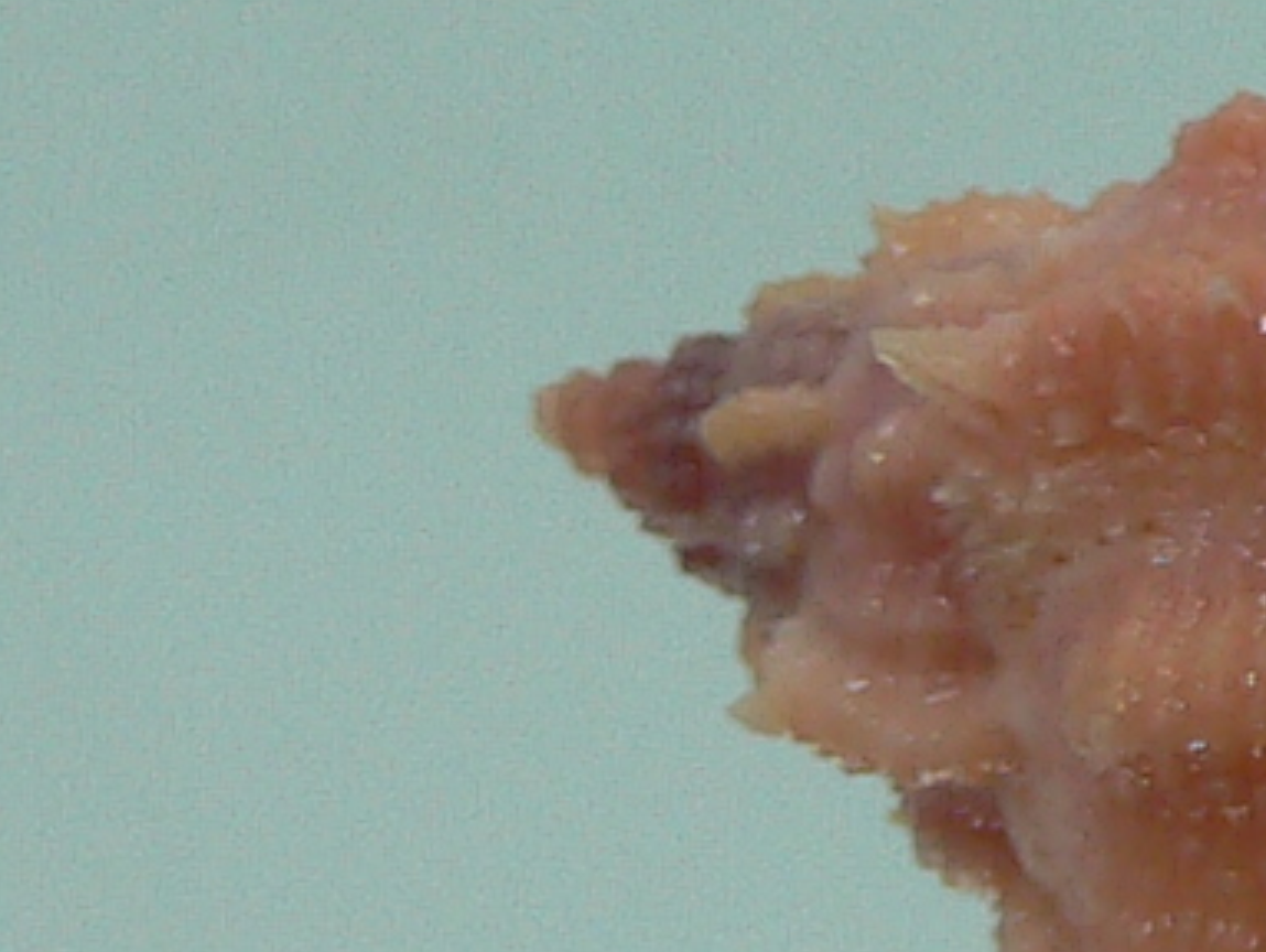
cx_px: 2430
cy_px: 760
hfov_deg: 10.0
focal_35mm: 184
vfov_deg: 8.1
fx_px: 6736
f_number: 2.8
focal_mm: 4.6
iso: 80
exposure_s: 1/60
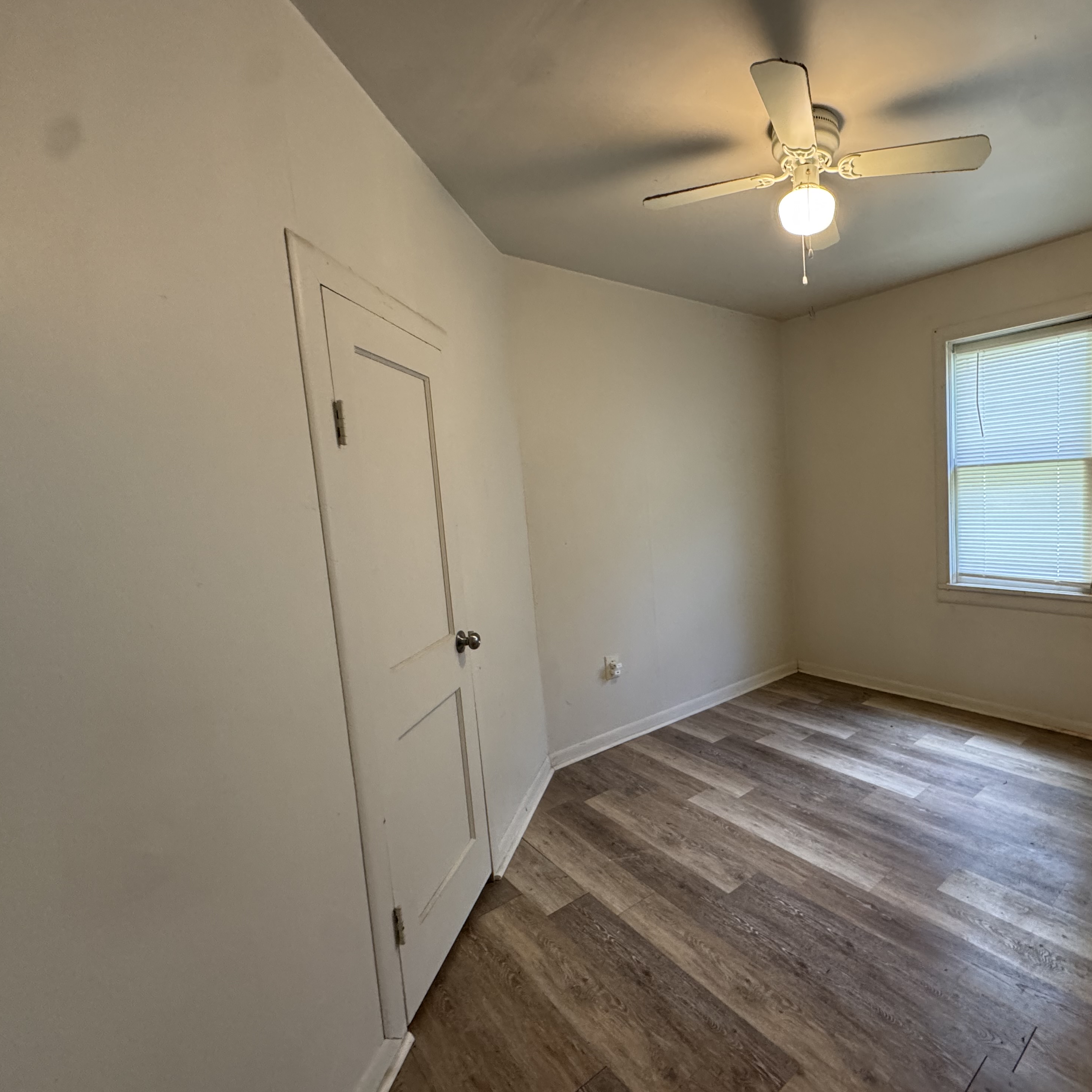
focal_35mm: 17
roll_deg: +2.9
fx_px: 607
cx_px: 740
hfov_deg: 80.8
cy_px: 548
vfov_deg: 84.0
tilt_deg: -4.9
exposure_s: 1/71
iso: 320
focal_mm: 2.22
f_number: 2.2
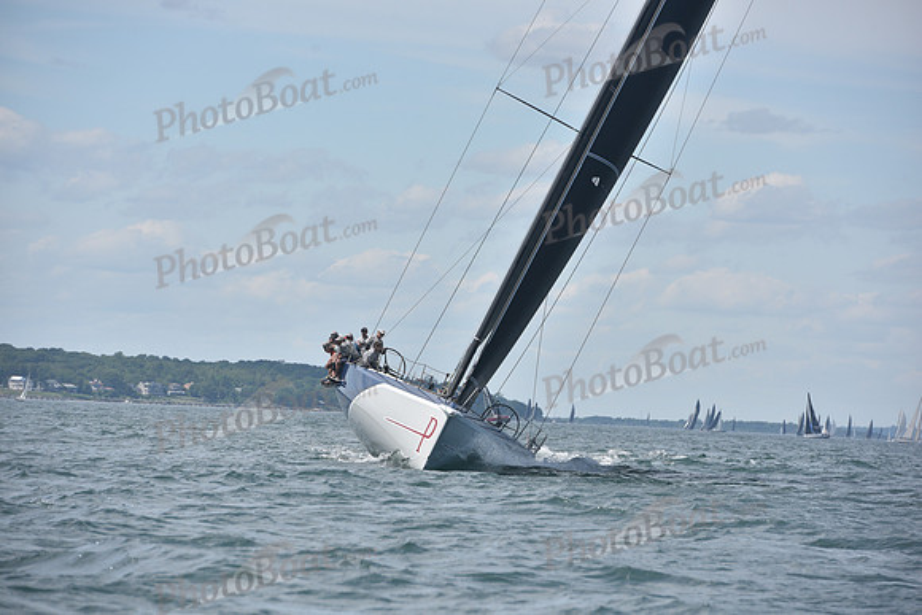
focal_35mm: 200
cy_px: 308
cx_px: 461
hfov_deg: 10.3
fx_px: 5123
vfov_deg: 6.9
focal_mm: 200
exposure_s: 1/800
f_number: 8
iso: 320
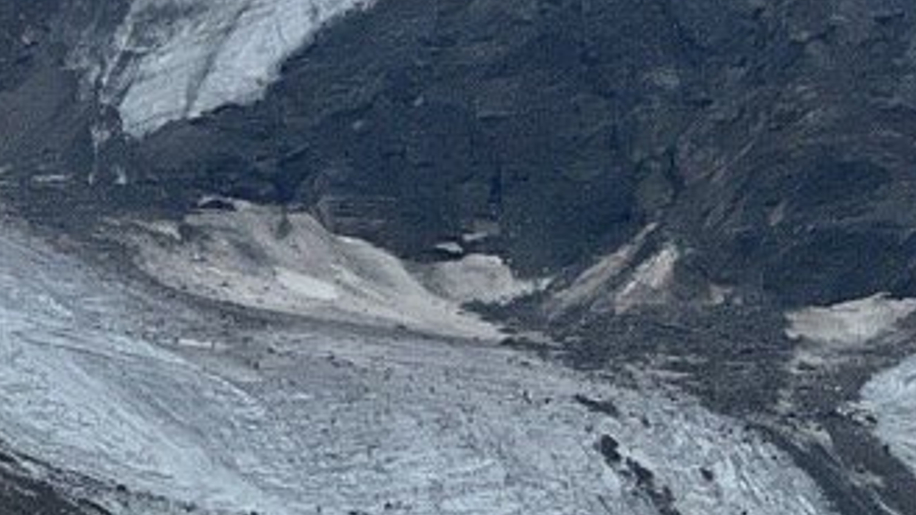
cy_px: -89
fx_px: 6339
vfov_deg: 4.6
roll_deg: +2.0
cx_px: 688
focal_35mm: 261
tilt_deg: +14.7
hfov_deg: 8.3
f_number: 2.8
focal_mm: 9
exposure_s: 1/1508
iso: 200
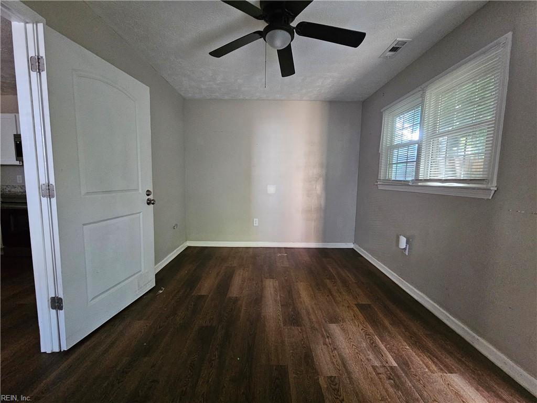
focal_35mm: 13
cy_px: 202
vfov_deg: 89.9
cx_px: 268
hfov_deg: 106.2
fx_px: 202
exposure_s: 1/24
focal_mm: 2.2
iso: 640
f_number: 2.2
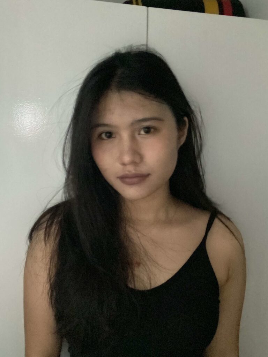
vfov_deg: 60.0
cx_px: 134
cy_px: 178
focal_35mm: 30
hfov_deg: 46.8
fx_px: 310
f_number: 2.2
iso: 2000
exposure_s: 1/15
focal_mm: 2.71
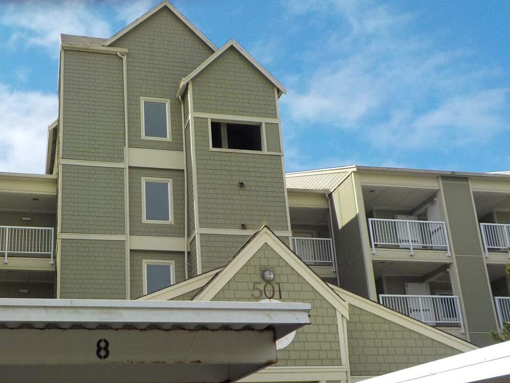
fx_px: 634
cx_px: 205
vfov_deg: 33.4
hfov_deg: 43.6
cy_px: 250
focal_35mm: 43
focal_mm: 4.1
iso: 125
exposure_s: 1/1250
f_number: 3.3
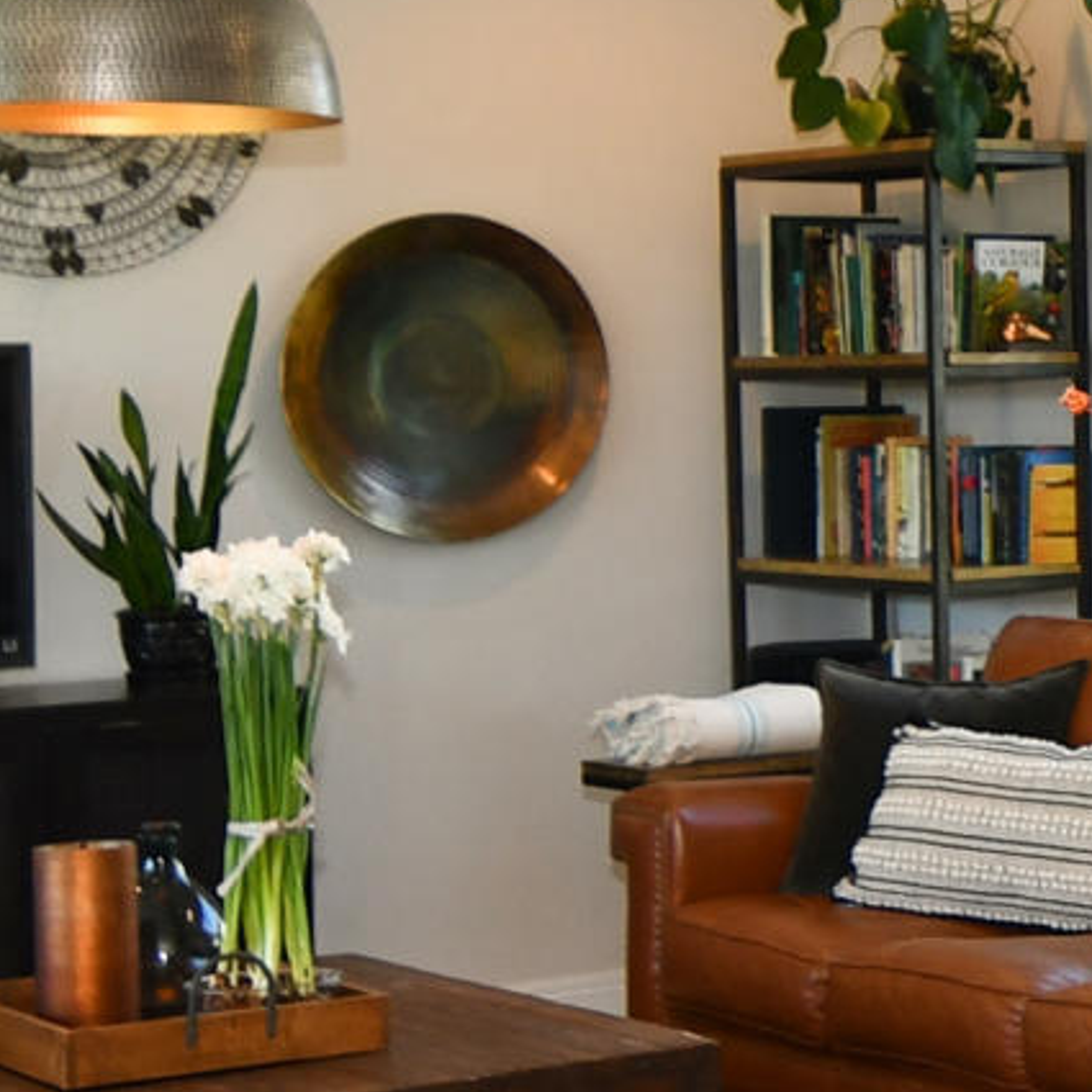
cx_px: 2022
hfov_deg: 15.4
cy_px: 352
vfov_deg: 18.1
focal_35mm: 96
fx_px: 3426
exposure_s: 1/80
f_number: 4.5
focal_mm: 11
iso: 200
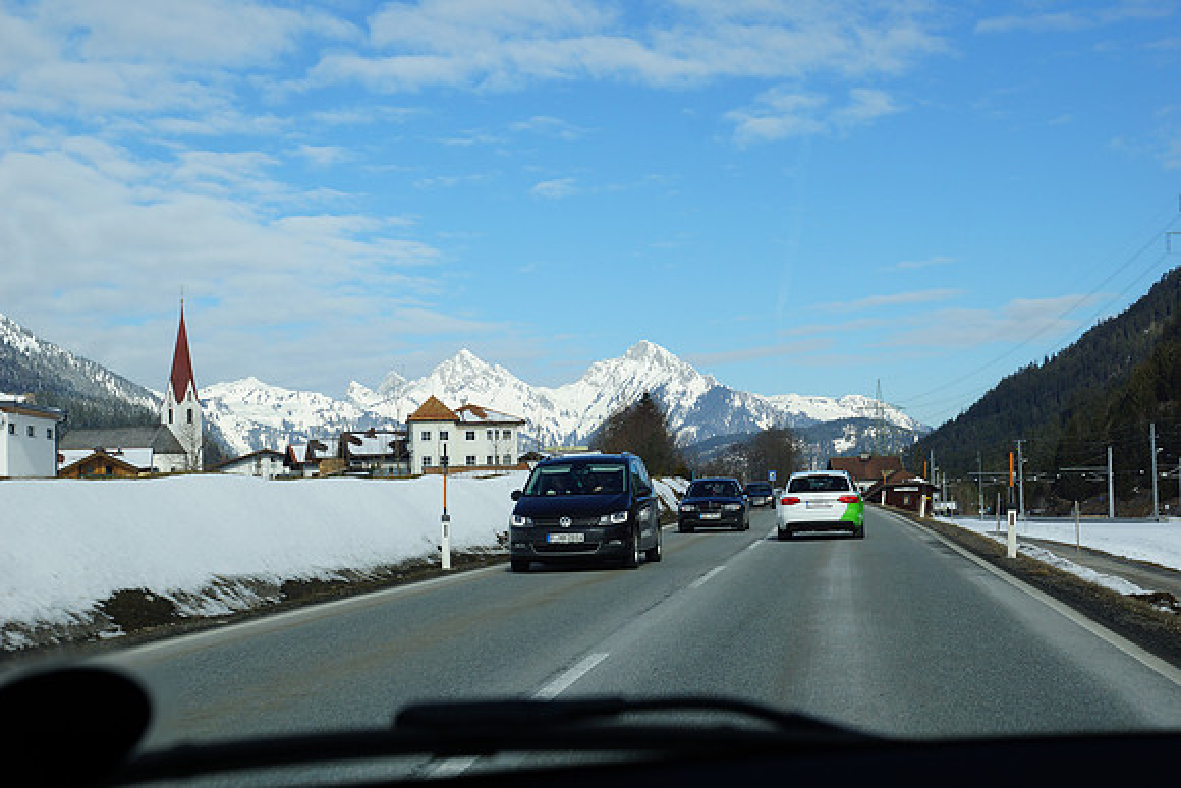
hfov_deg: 33.4
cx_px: 590
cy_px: 394
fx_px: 1969
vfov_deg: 22.6
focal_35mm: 60
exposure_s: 1/500
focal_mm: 40
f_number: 8
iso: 100
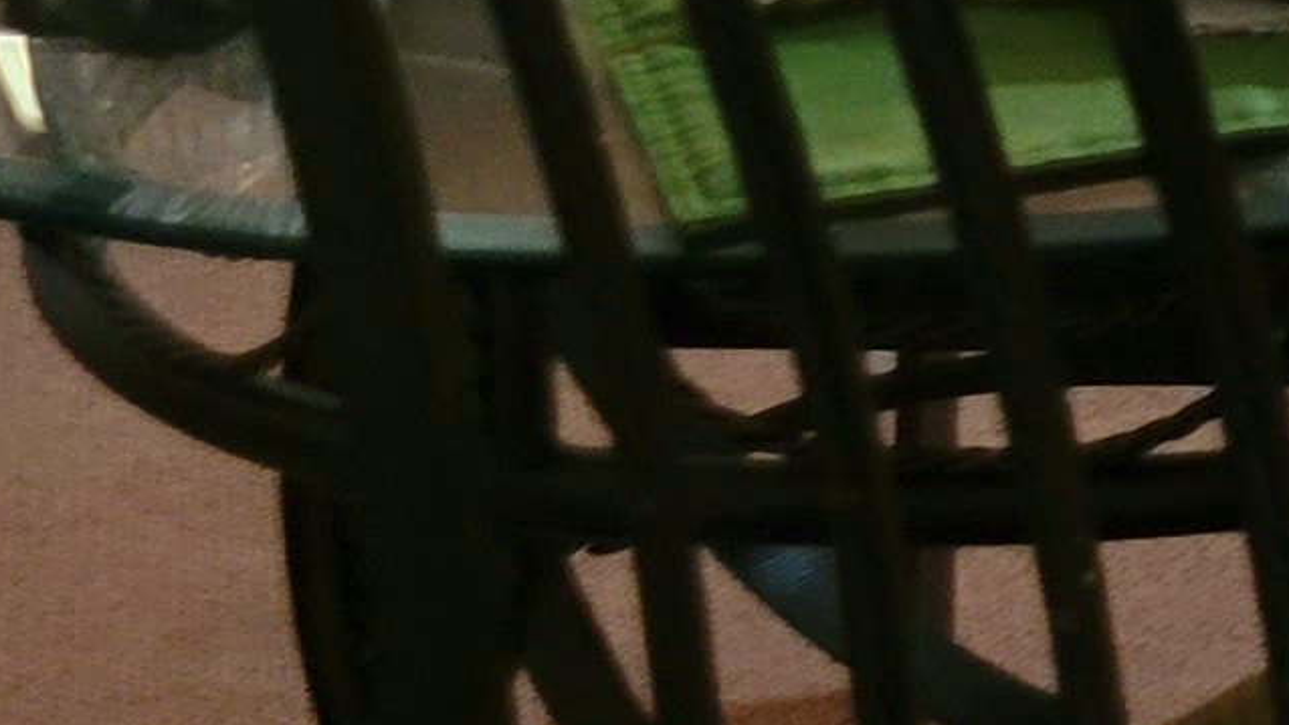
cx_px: 3598
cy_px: -1014
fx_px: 6119
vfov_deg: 6.5
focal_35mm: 179
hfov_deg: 9.8
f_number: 1.8
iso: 250
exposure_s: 1/40
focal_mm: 5.4
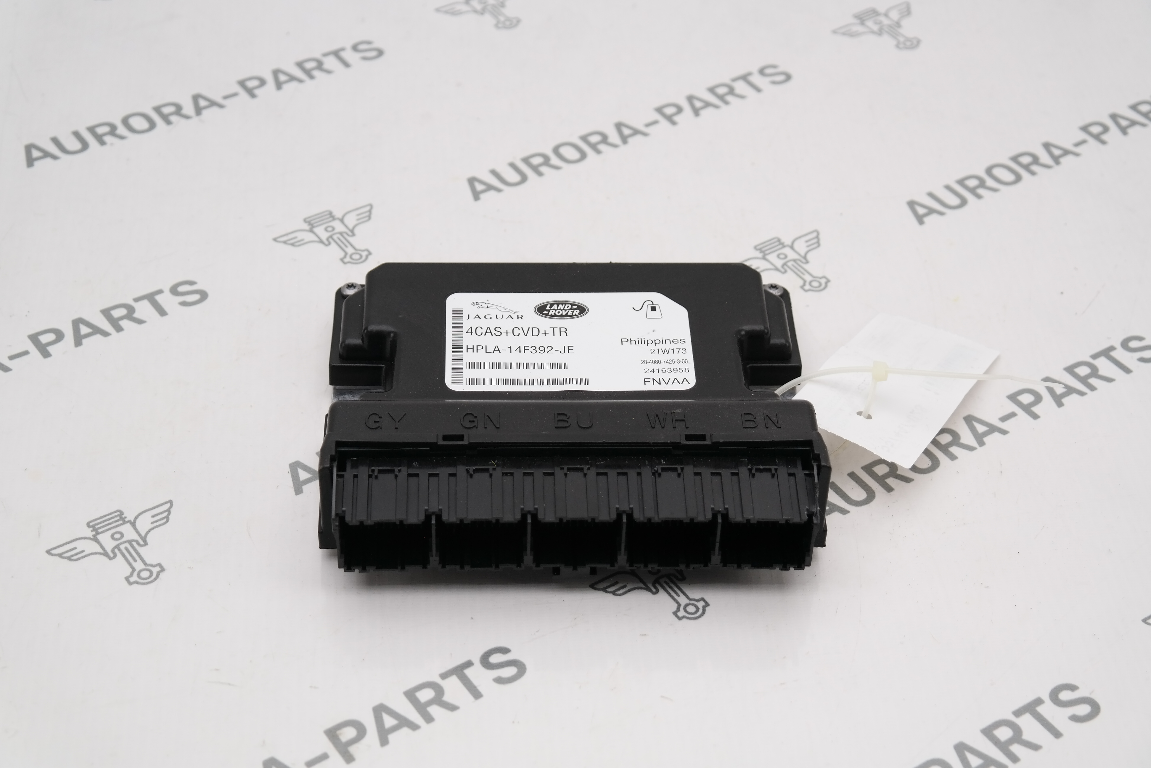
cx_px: 576
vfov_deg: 21.2
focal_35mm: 64
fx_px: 2046
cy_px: 384
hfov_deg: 31.4
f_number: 5
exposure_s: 1/125
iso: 200
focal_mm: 42
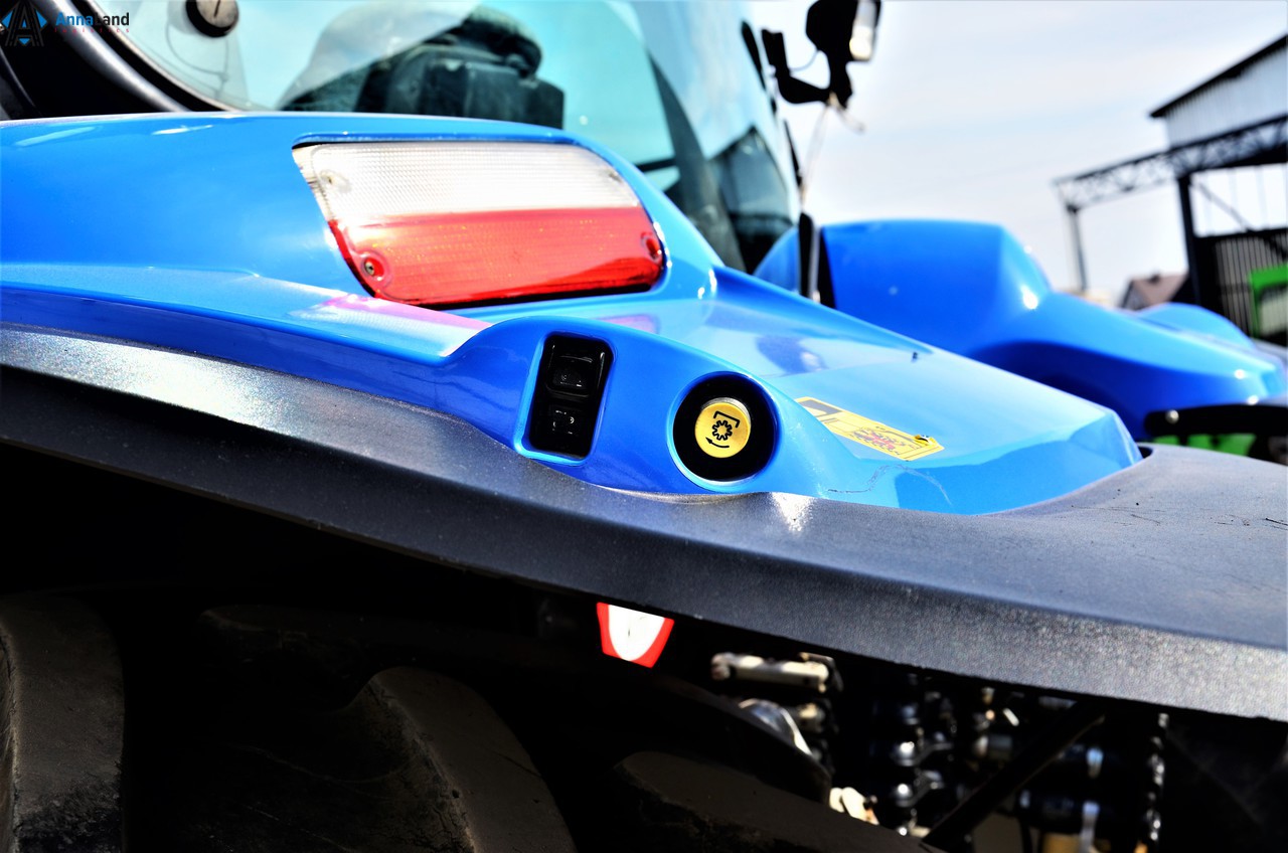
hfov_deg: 39.0
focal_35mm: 51
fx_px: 1821
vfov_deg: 26.4
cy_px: 426
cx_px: 644
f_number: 6.3
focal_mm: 34
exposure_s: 1/400
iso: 125
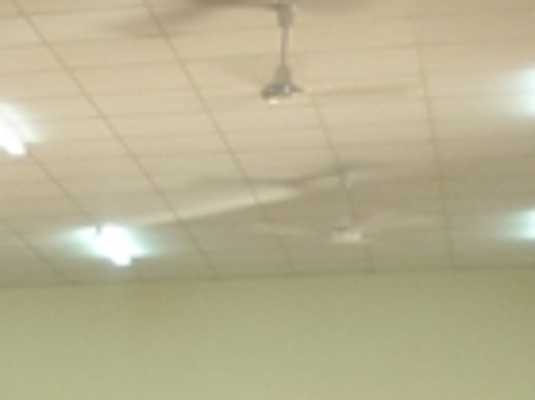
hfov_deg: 11.7
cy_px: 838
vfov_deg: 9.1
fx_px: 2347
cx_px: -512
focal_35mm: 152
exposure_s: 1/30
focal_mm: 5.5
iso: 125
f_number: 2.8
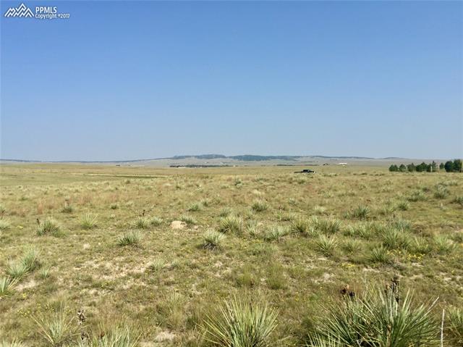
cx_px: 232
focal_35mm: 29
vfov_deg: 48.2
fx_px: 388
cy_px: 174
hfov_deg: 61.7
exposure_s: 1/2326
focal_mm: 4.15
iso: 32
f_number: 2.2
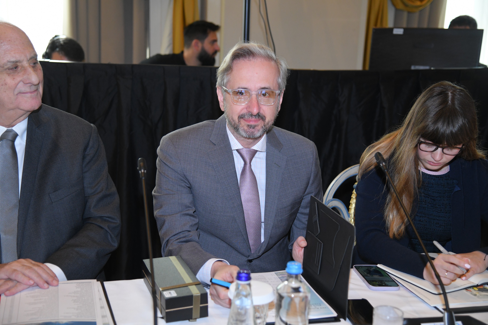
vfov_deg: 24.6
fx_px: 745
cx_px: 244
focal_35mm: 55
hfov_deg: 36.2
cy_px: 162
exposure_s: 1/250
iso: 2000
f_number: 4
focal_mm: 55
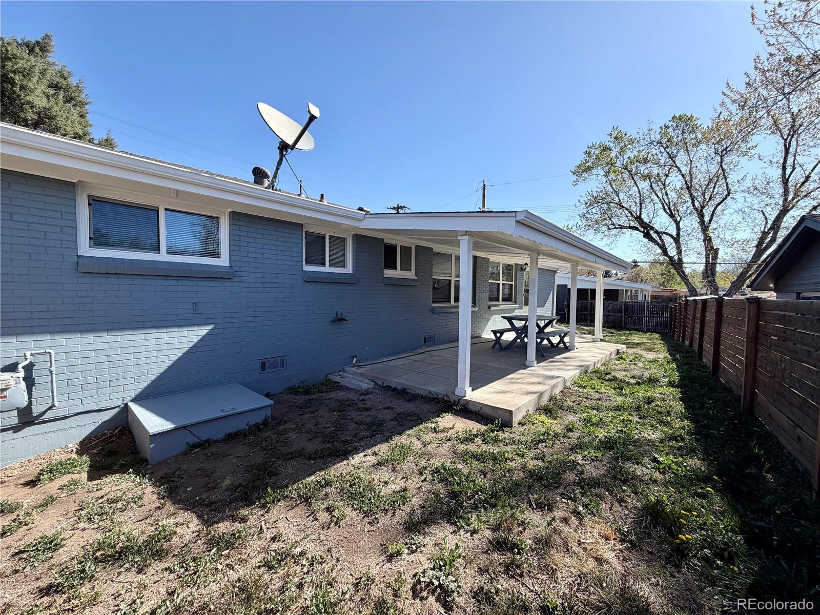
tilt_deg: -2.2
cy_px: 308
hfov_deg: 102.1
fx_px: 332
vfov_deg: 85.7
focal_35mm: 14
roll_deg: -0.5
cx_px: 410
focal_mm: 2.22
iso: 40
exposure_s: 1/770
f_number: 2.2
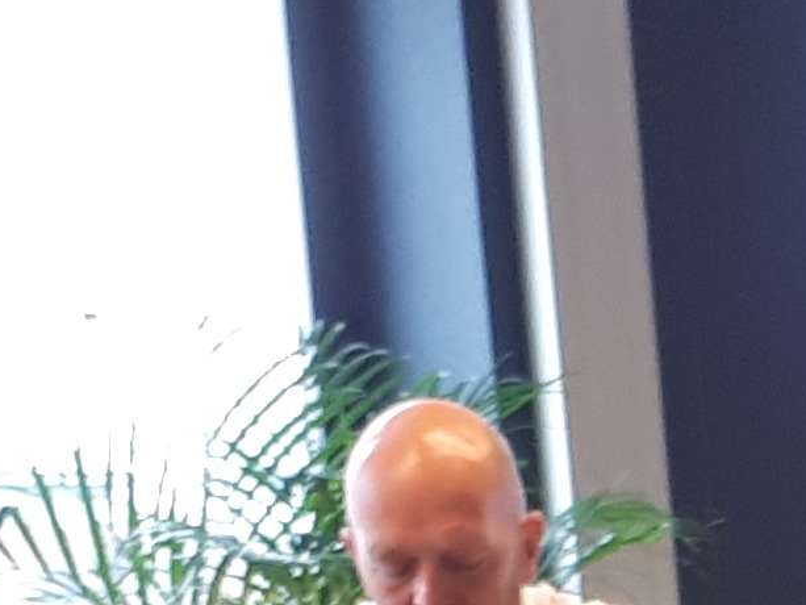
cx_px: 1538
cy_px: 1385
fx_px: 4728
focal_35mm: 203
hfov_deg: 9.2
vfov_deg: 7.0
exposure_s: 1/33
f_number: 1.9
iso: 80
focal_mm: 3.6
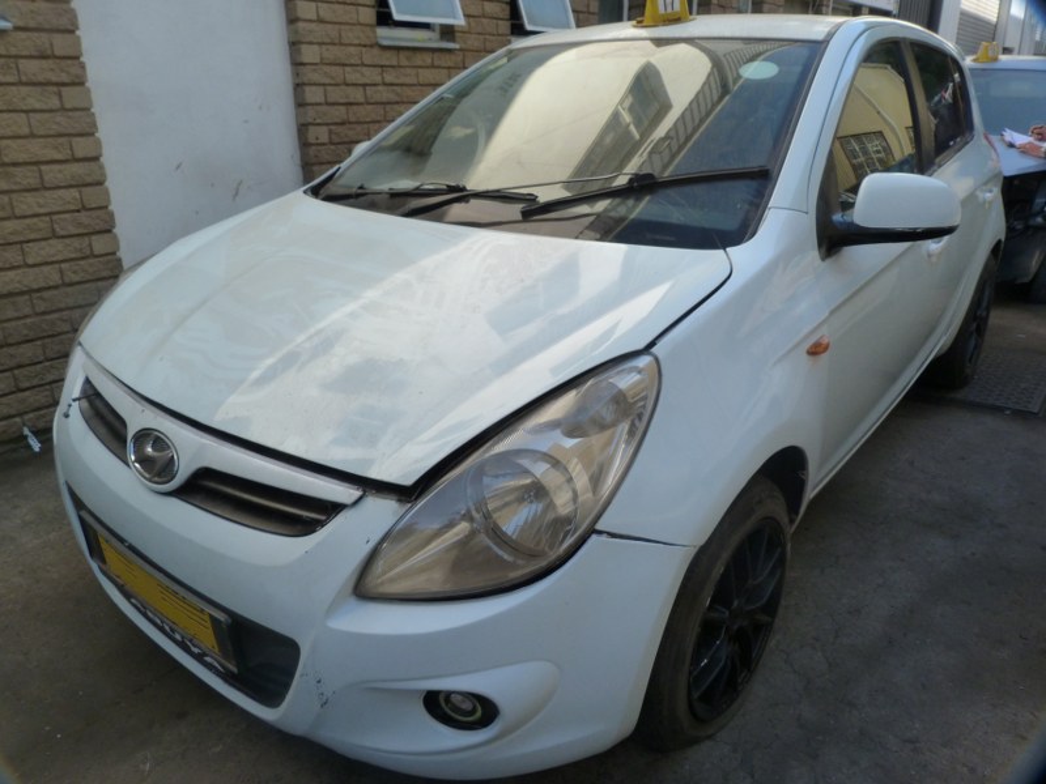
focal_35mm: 25
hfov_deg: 69.4
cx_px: 523
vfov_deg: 54.9
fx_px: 755
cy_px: 392
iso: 125
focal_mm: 4.5
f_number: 4
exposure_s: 1/200
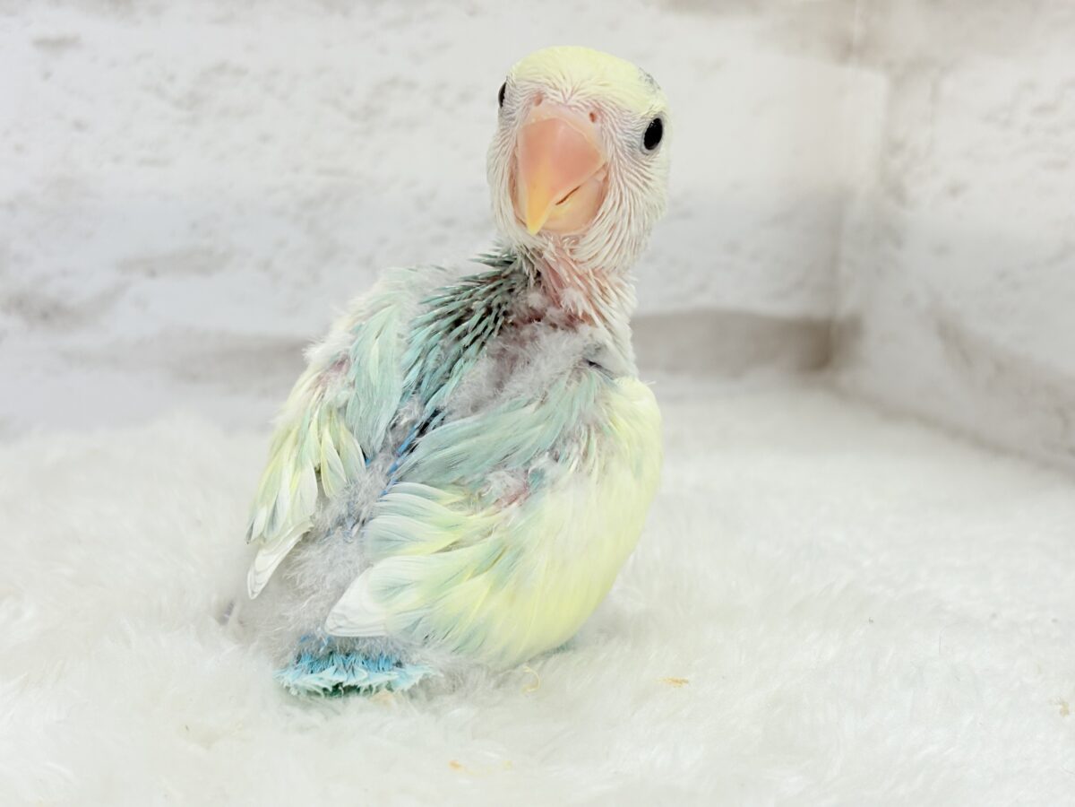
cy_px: 404
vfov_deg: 28.0
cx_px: 538
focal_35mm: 52
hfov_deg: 36.8
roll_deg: -1.4
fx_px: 1615
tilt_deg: -12.6
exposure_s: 1/100
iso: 64
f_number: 1.6
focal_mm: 5.96
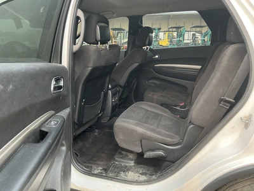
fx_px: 205
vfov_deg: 49.7
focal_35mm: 28
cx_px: 127
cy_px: 96
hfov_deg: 63.4
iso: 50
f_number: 1.8
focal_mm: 3
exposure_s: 1/122
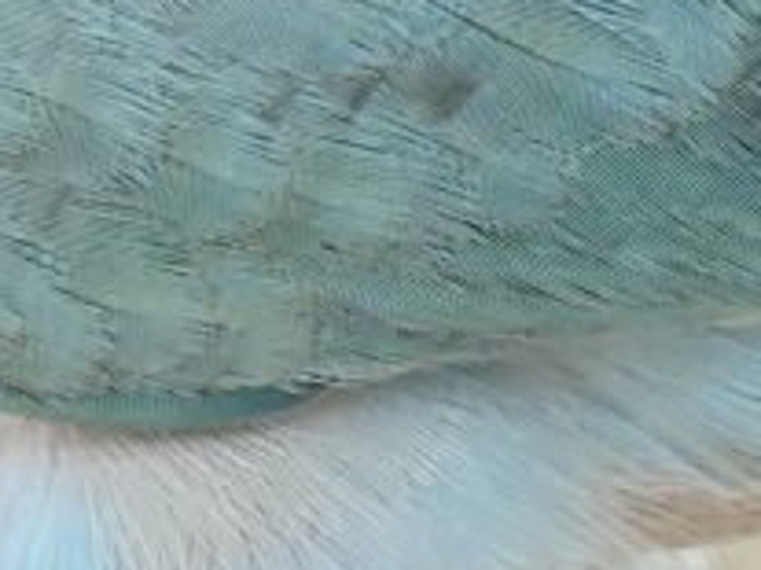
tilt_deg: -0.2
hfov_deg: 6.6
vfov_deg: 4.9
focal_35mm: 302
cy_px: -213
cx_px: 349
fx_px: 6635
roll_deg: -2.1
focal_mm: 5.96
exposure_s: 1/50
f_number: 1.6
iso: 64
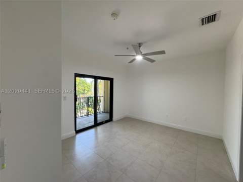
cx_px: 122
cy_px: 91
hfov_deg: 102.1
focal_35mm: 14
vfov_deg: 85.7
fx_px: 98
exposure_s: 1/120
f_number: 2.2
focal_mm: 2.22
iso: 250
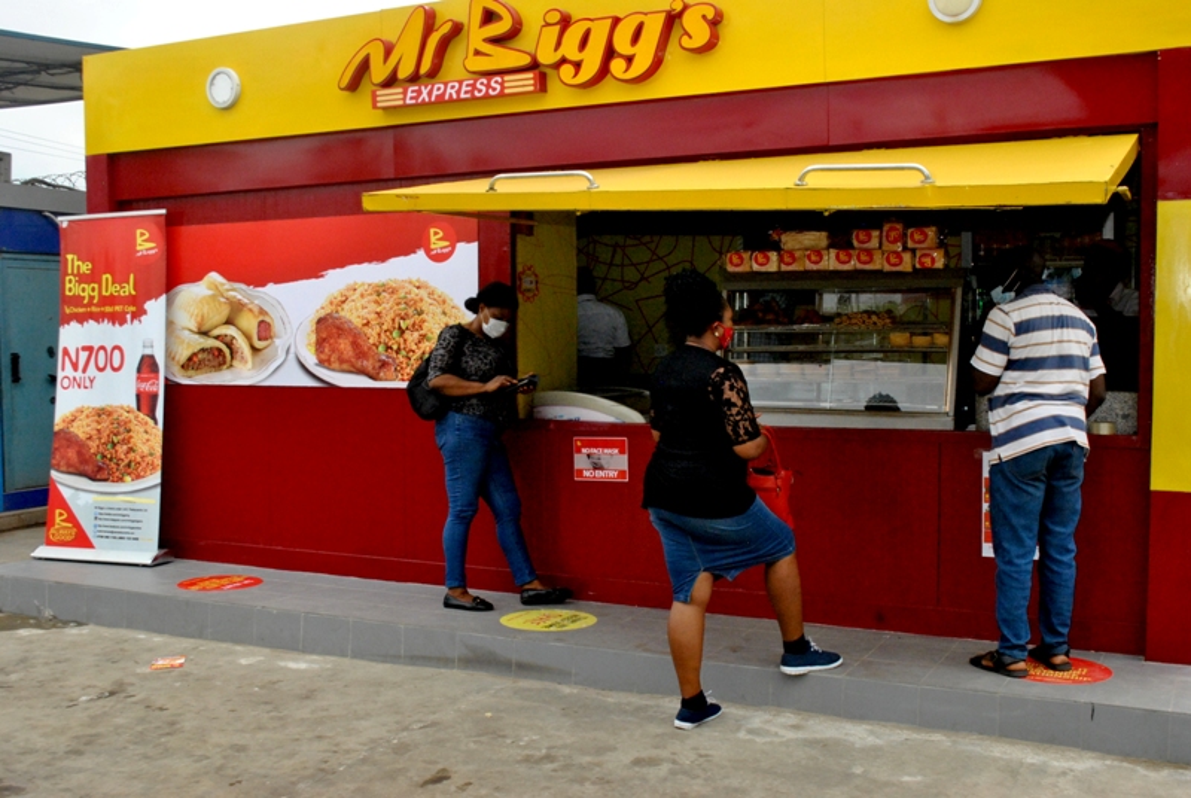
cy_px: 399
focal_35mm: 39
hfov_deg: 49.5
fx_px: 1292
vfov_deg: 34.3
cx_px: 596
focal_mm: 26
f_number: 11
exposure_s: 1/500
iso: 800
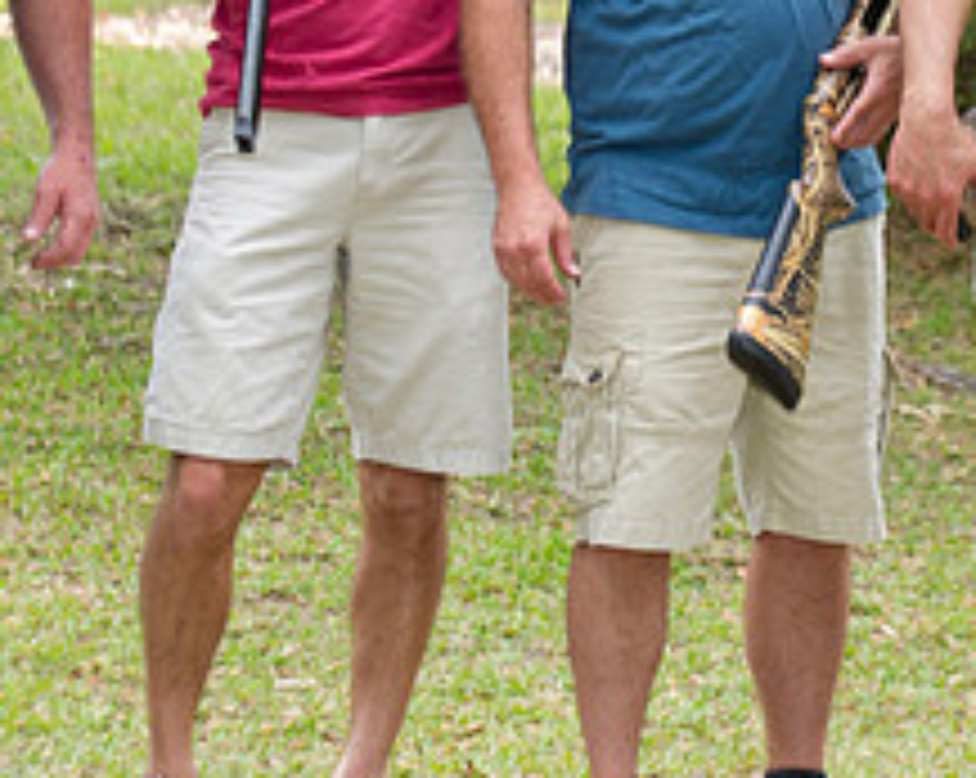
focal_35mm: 206
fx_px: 5942
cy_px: 90
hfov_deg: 9.4
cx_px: 729
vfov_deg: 7.5
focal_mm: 82
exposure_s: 1/60
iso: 200
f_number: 4.5
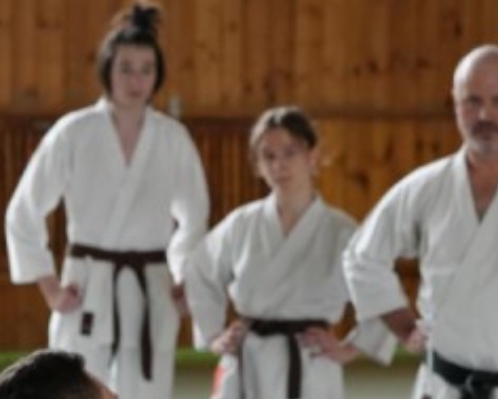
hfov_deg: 8.9
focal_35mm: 216
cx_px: 340
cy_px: 510
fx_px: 3185
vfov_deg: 7.1
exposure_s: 1/160
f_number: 4
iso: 2000
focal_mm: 68
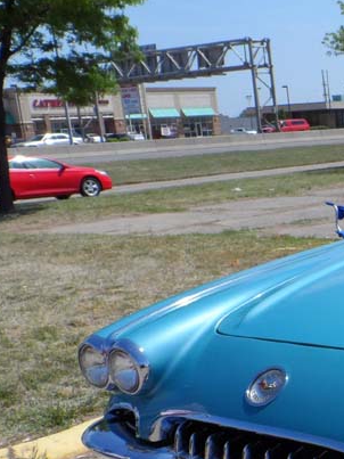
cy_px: 343
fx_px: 809
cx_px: 494
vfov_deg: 31.2
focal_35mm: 61
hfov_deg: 20.9
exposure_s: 1/750
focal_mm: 4
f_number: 4.5
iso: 80
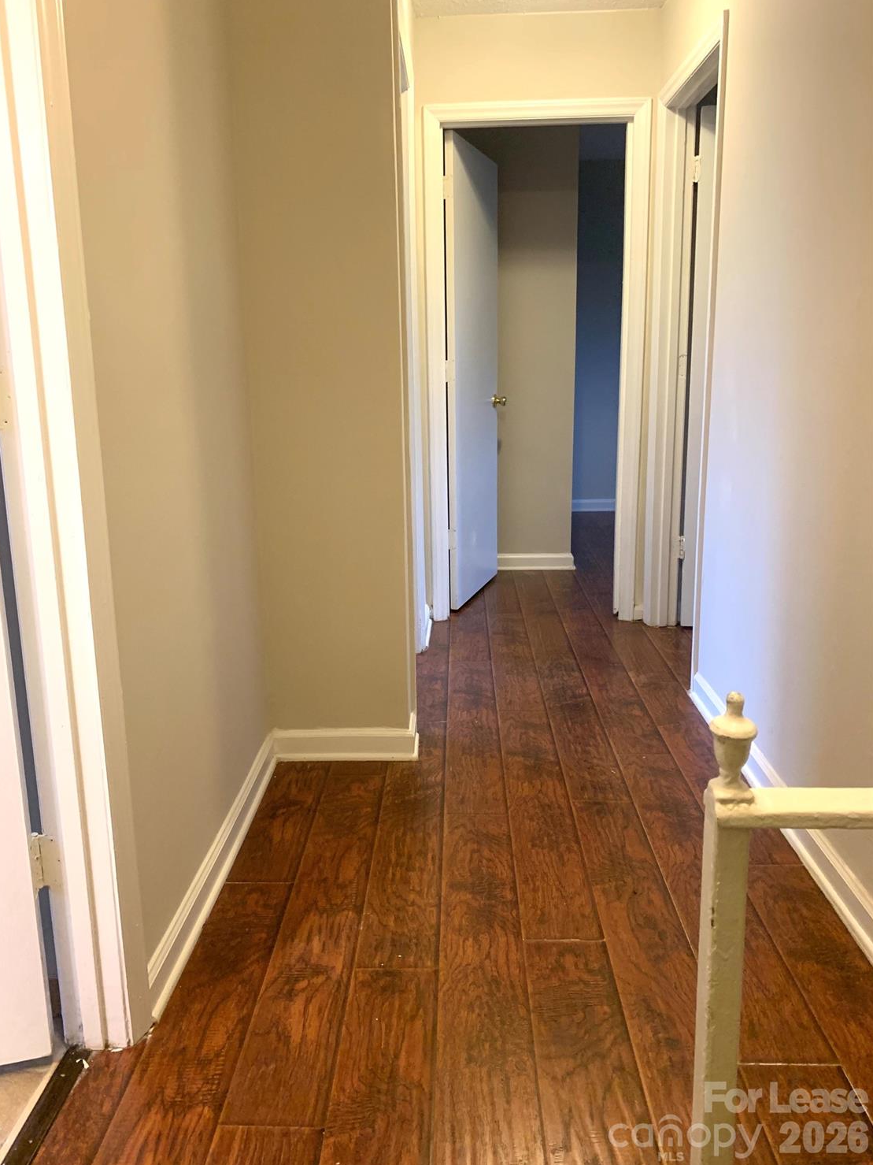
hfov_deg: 51.3
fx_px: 908
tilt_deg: -11.0
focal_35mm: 27
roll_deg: +1.2
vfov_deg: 65.3
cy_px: 564
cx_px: 421
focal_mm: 4.25
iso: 200
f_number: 1.8
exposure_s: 1/60
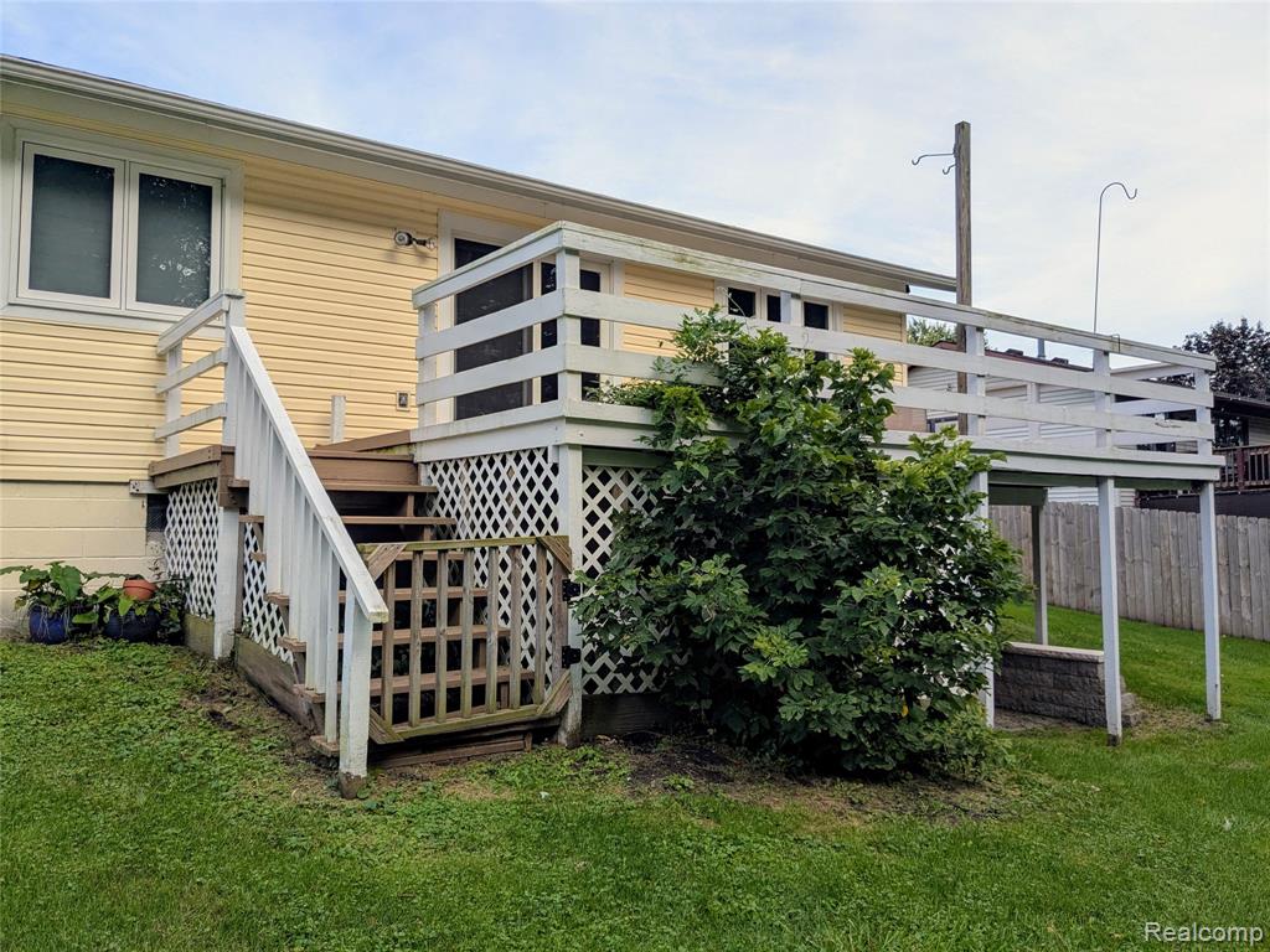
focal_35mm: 27
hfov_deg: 65.3
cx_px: 635
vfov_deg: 51.4
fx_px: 991
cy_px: 476
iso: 61
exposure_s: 1/1560
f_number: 1.73
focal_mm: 4.38
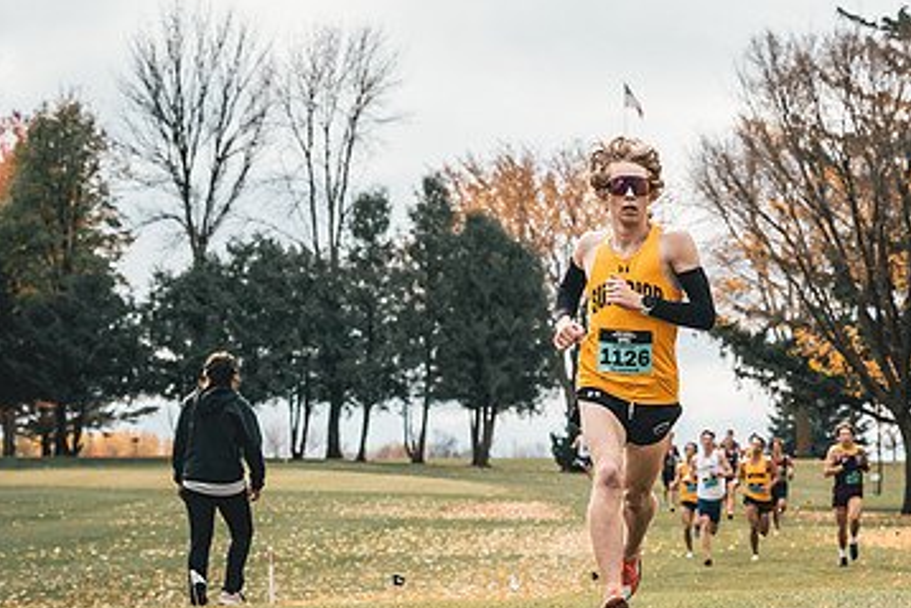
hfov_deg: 11.0
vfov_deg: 7.4
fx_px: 4708
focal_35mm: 186
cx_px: 624
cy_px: 346
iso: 400
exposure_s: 1/1250
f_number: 6.3
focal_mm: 100
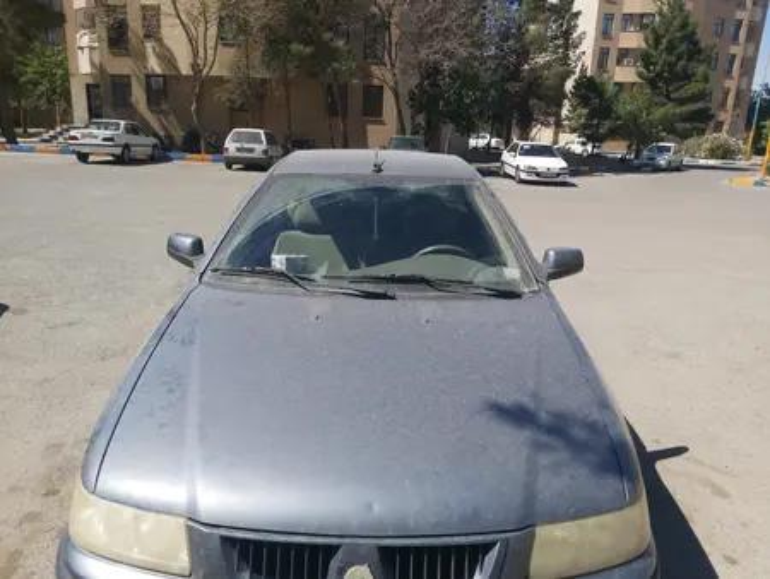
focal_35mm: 26
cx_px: 385
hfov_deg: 67.3
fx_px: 579
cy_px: 290
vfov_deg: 53.1
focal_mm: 3.92
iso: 64
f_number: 1.7
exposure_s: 1/1293
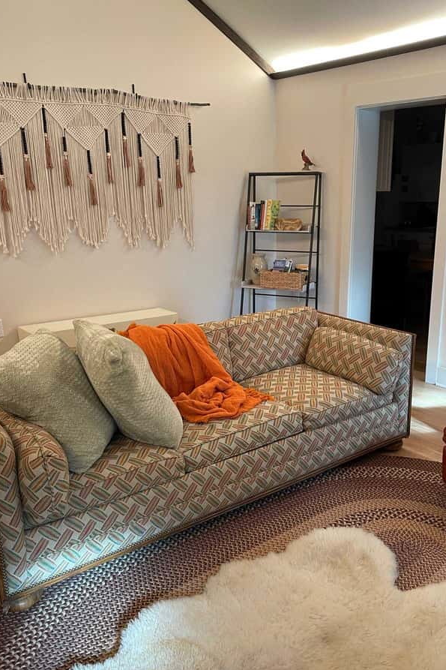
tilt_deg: -14.7
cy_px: 348
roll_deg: +0.5
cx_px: 267
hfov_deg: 42.1
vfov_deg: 60.3
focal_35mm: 31
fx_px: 576
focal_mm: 4.2
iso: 80
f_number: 1.6
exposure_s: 1/60
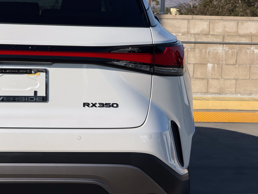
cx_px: 129
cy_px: 97
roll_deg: -2.0
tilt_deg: -4.9
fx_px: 894
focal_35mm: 120
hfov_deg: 16.4
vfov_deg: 12.3
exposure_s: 1/3344
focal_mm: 15.66
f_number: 2.8
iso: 50
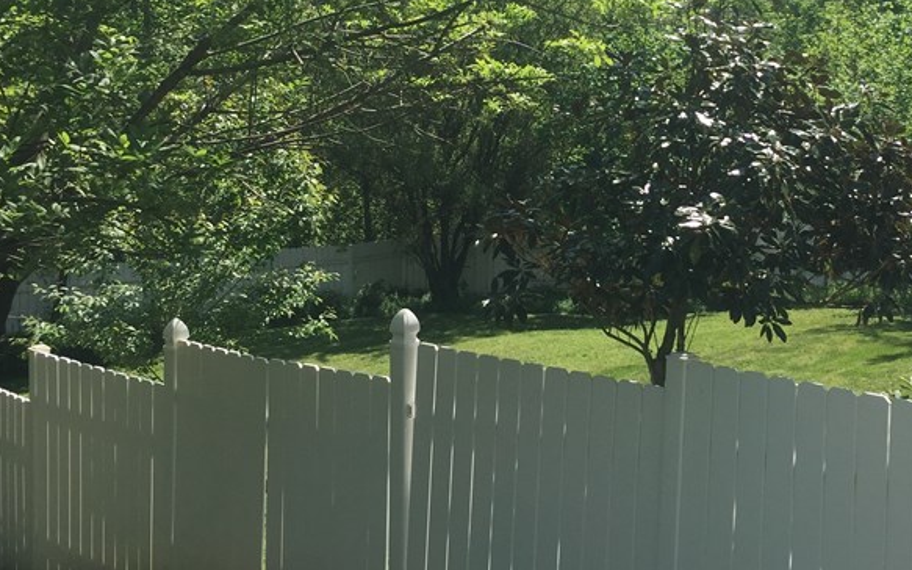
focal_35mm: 54
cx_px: 619
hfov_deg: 37.1
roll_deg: -1.9
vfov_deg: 23.6
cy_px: 121
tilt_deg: -0.2
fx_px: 1342
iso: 32
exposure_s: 1/1364
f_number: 2.2
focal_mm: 4.15
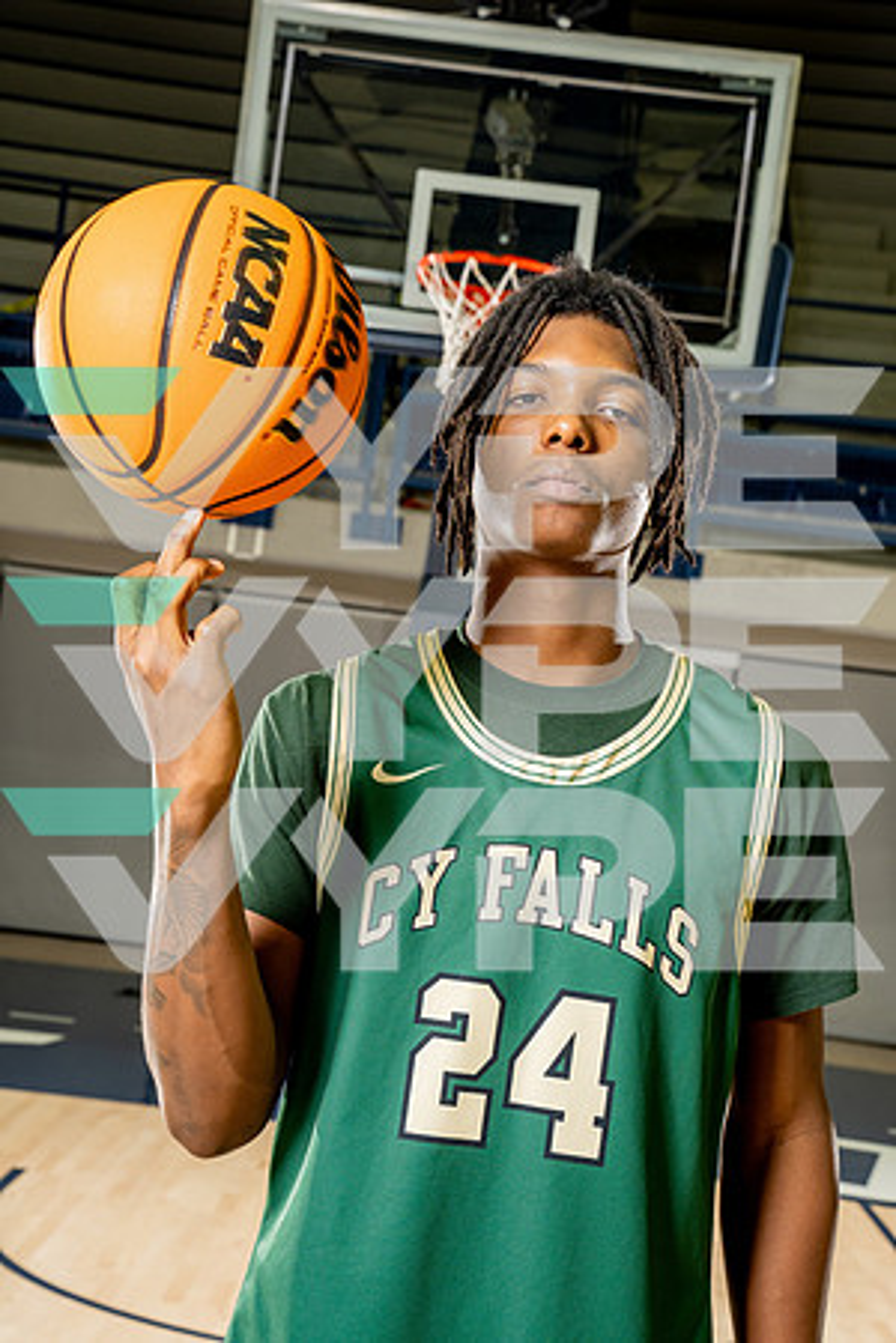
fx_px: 1941
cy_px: 672
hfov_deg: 26.0
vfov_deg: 38.2
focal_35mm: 52
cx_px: 448
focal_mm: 52
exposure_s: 1/250
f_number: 7.1
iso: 640
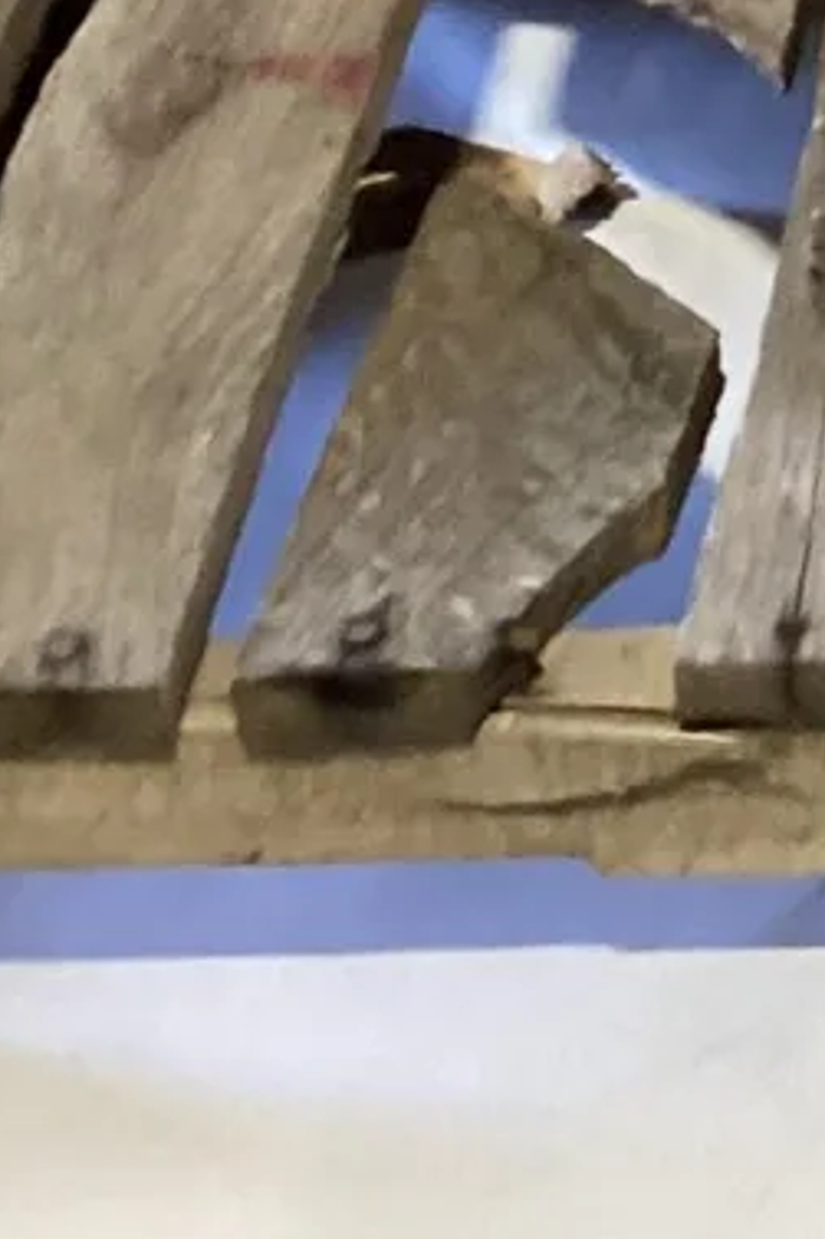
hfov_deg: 7.5
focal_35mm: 171
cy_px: -1173
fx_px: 5883
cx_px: 2041
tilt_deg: -27.1
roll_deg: +2.9
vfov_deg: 11.0
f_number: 2.4
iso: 320
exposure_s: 1/60
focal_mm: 3.3
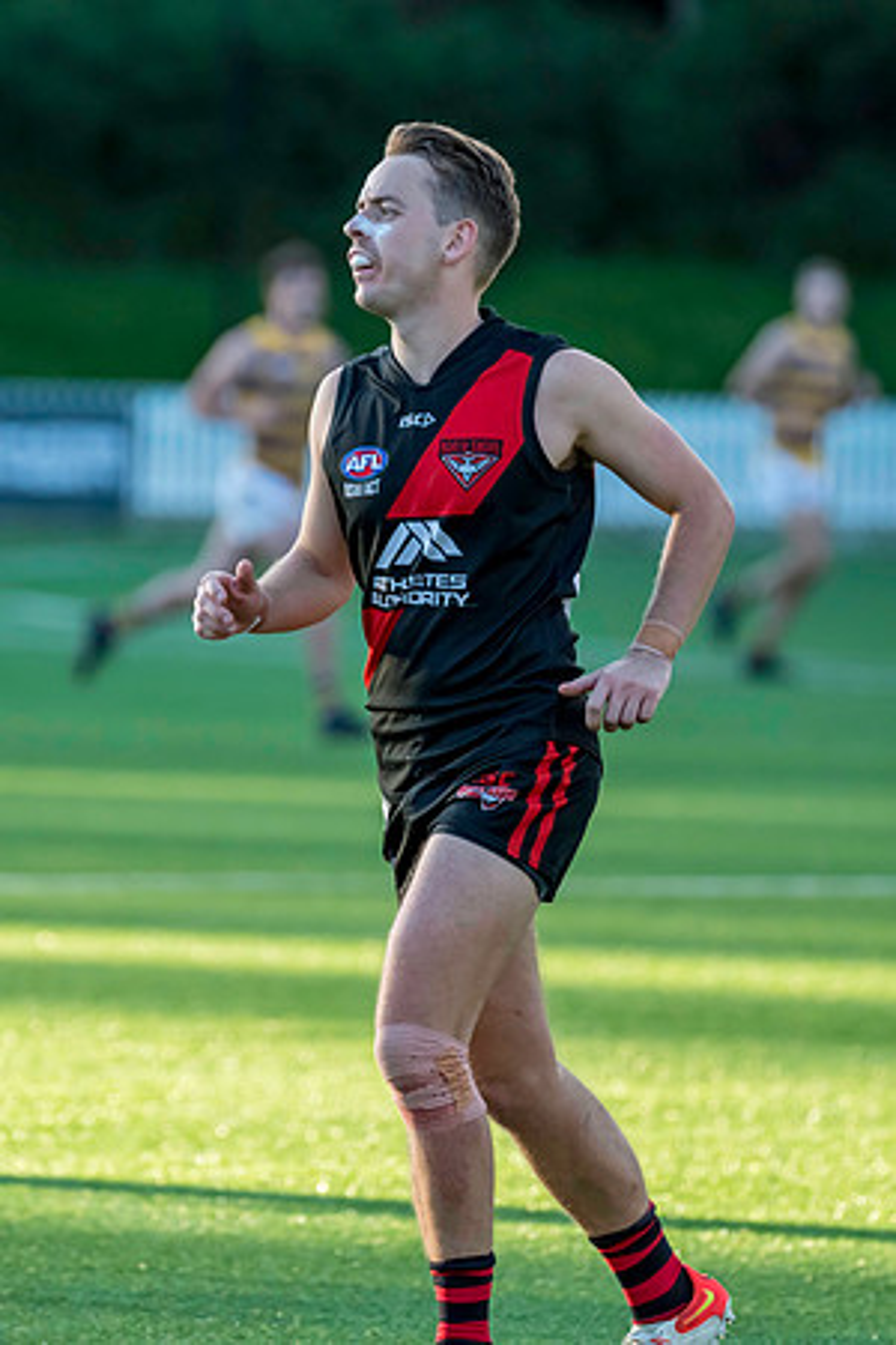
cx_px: 203
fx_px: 15862
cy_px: 639
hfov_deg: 3.2
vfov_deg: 4.9
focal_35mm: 425
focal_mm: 270
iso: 800
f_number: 4
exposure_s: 1/2000
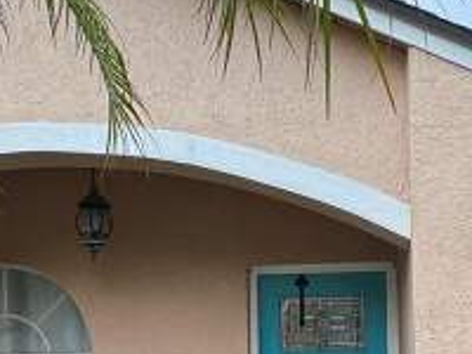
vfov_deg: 24.8
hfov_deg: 34.2
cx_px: 283
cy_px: 356
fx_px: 764
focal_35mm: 56
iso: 125
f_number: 2.2
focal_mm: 2.22
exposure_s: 1/99
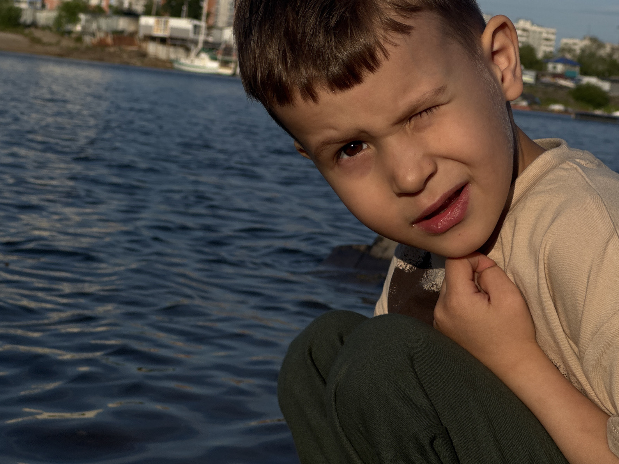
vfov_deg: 15.2
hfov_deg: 20.2
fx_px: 1735
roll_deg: -6.6
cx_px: 316
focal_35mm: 97
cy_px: 197
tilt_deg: -3.6
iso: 25
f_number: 2.8
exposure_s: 1/1340
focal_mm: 9
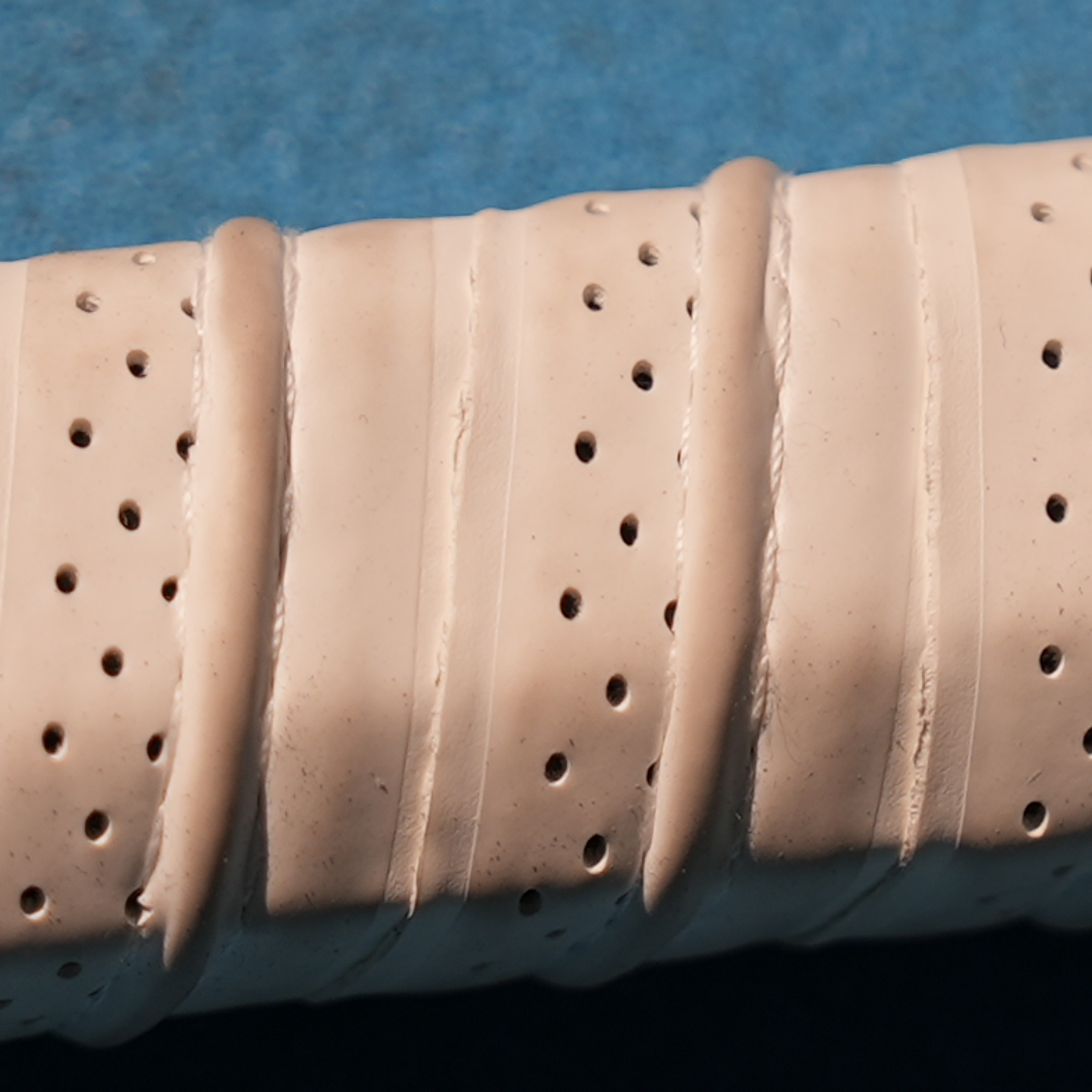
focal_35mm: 322
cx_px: 501
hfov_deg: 5.4
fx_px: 11492
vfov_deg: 5.4
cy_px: 440
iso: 100
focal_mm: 70
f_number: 2.8
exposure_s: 1/2500
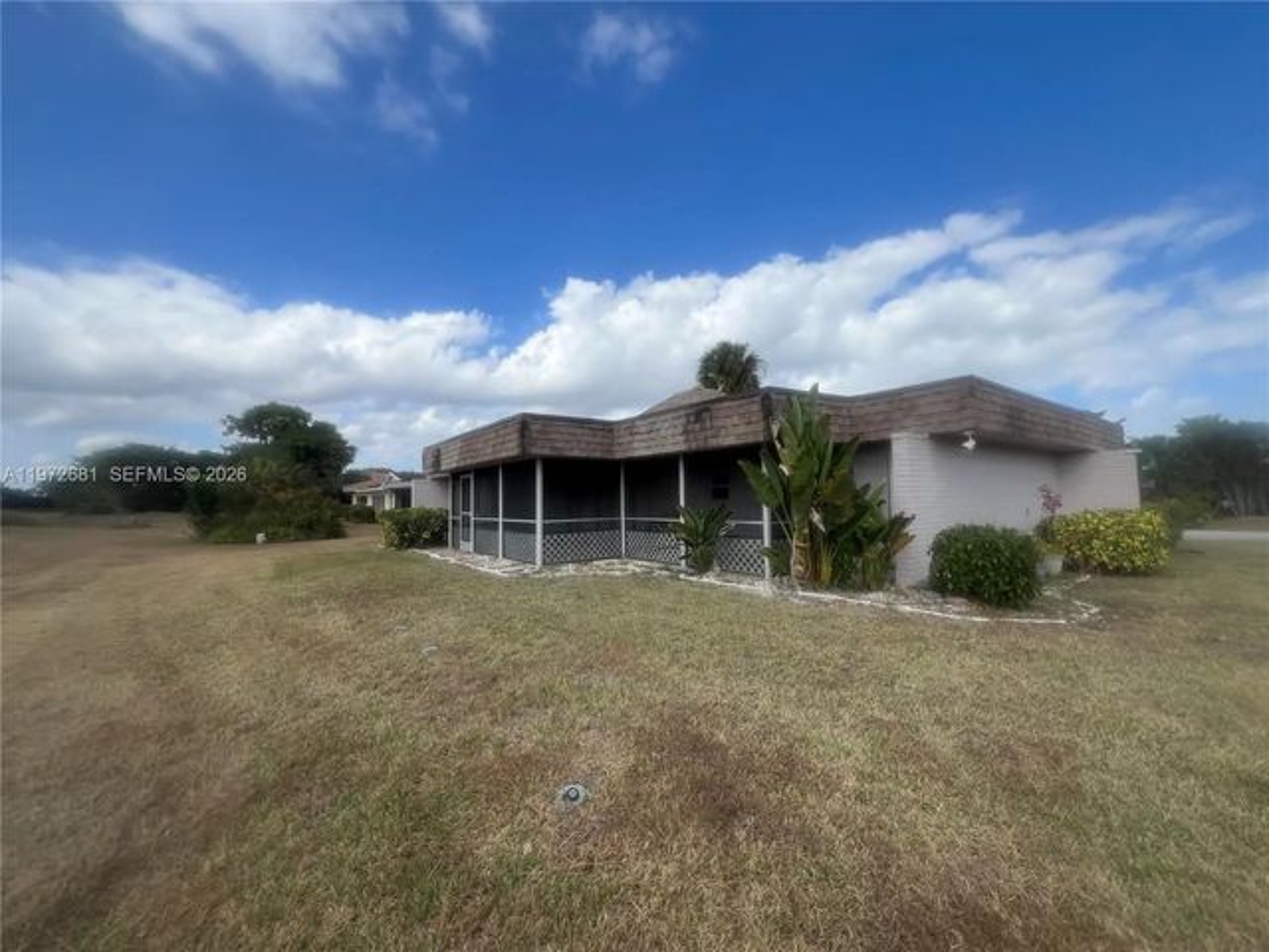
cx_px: 634
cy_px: 476
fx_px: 477
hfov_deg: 106.2
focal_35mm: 13
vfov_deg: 89.9
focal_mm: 1.57
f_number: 1.8
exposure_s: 1/1946
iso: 32
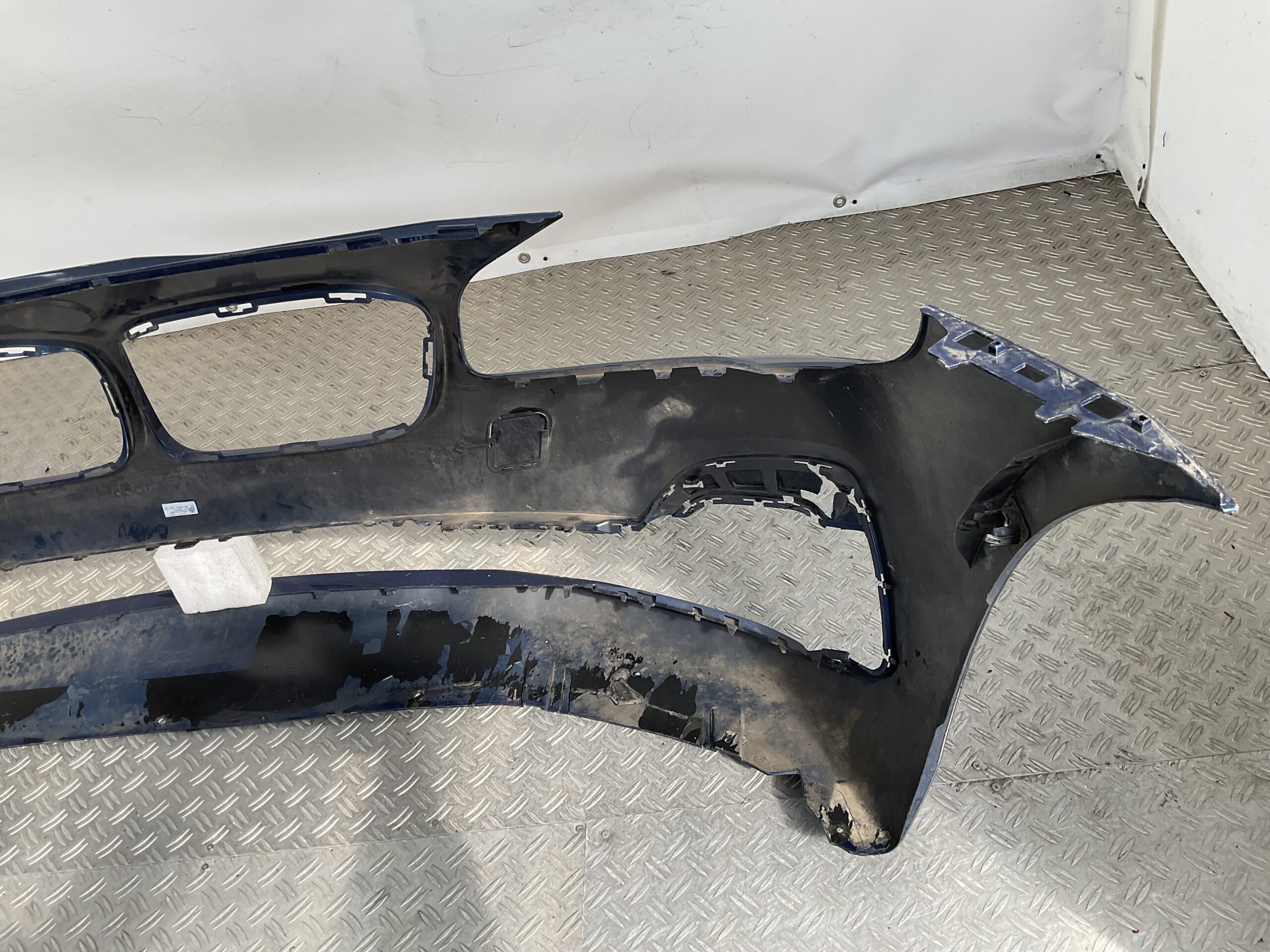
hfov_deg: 61.7
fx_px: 1064
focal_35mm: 29
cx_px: 635
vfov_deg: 48.2
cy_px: 476
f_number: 1.8
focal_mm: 3
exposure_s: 1/211
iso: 16
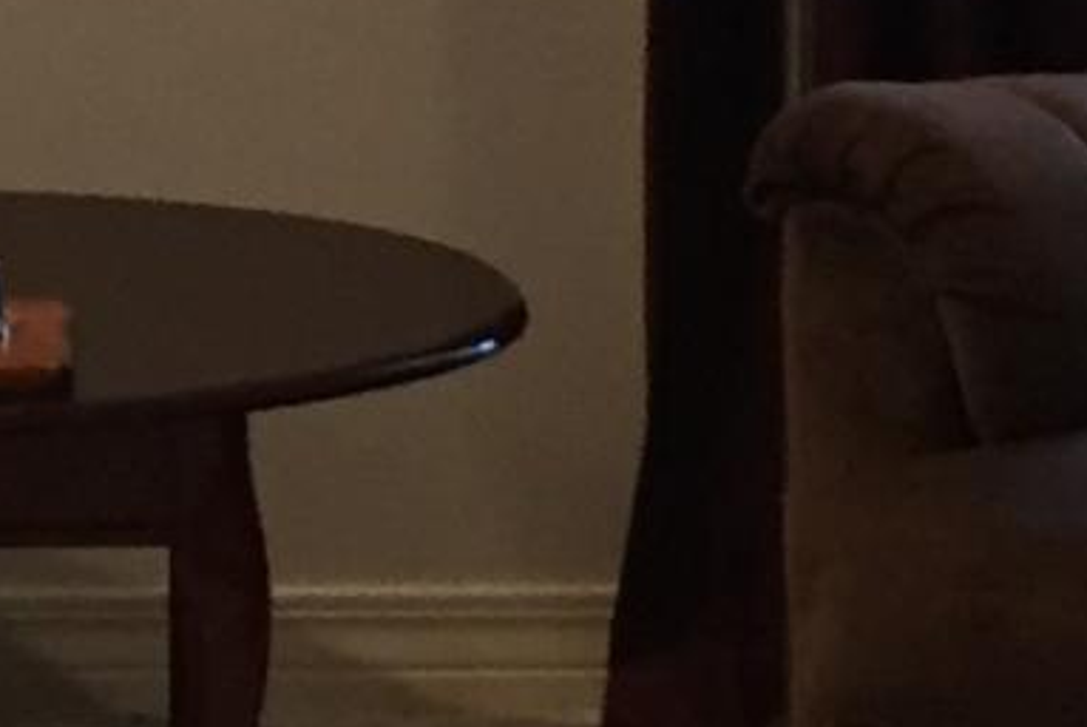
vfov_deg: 5.6
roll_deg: +0.5
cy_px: -1116
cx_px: -221
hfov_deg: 8.6
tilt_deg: -0.6
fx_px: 7131
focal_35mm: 236
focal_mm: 4.15
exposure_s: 1/30
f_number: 2.2
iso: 125
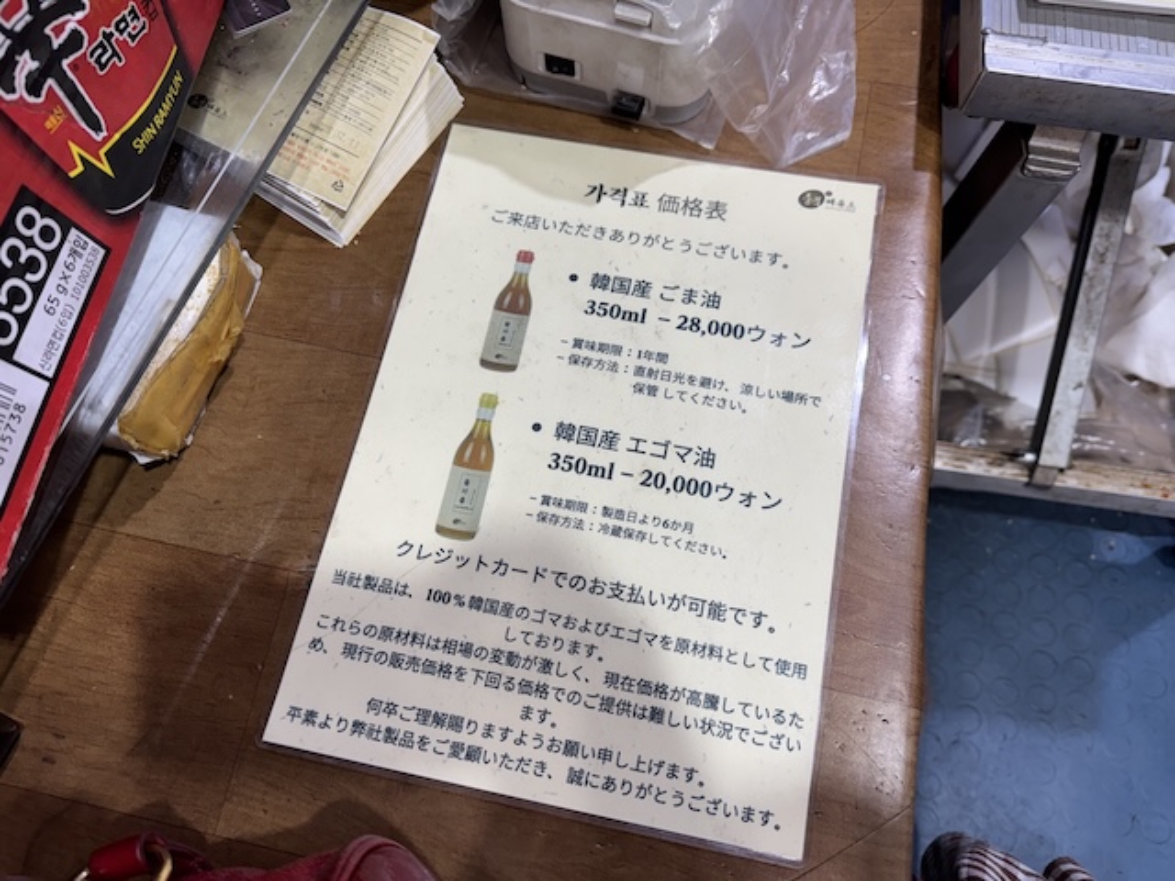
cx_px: 588
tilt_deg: -71.5
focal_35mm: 24
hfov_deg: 71.6
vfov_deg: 56.8
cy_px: 440
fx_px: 815
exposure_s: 1/120
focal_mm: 6.76
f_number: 1.78
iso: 125
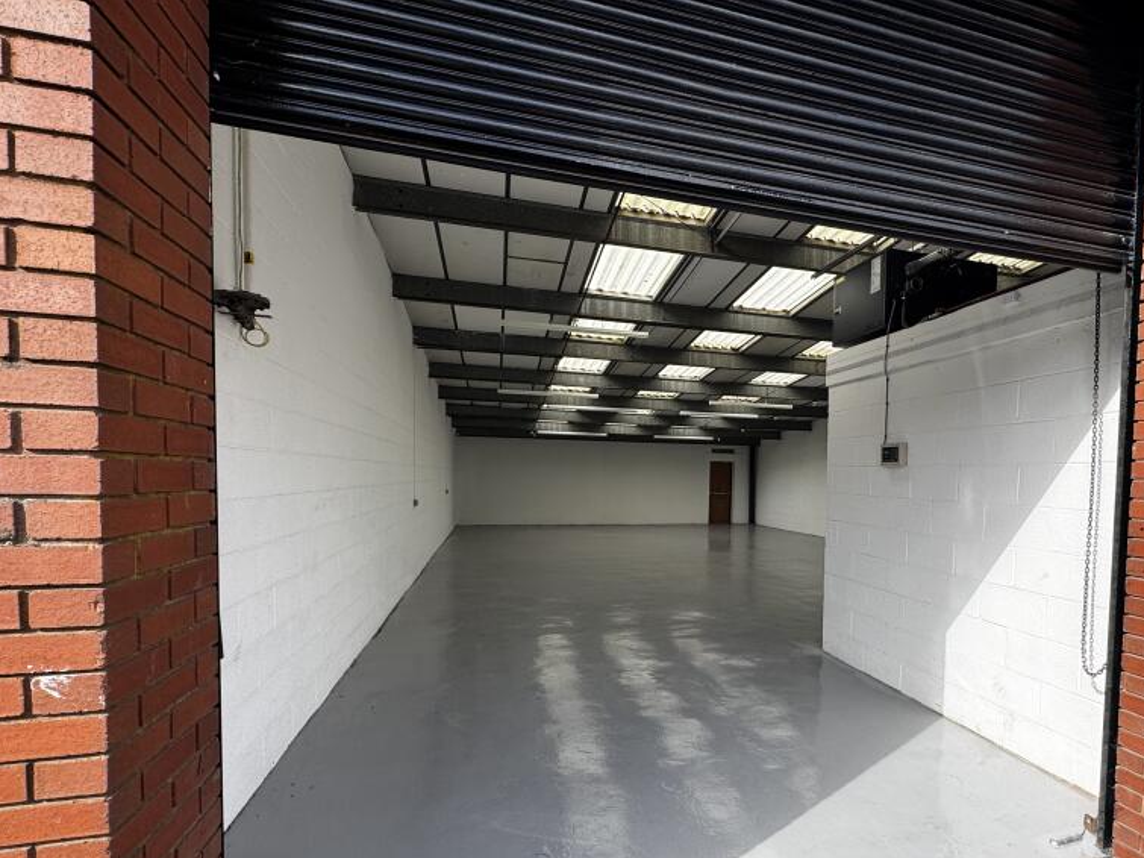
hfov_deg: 83.6
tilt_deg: +0.1
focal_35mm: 19
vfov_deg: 68.1
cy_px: 508
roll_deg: -0.2
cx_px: 691
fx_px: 628
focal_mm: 2.22
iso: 40
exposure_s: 1/423
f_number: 2.2
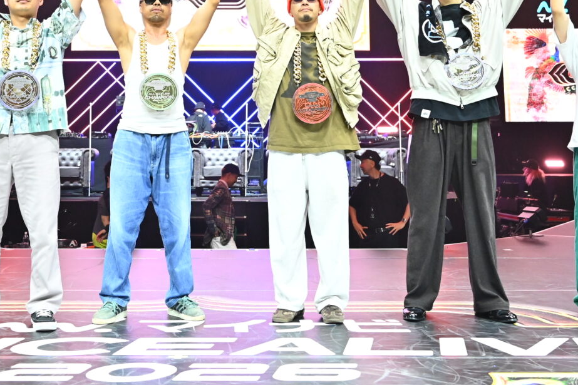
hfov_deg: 37.3
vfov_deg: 24.7
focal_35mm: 53
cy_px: 31
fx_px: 852
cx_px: 226
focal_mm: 24.5
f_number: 3.5
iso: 3200
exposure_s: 1/500
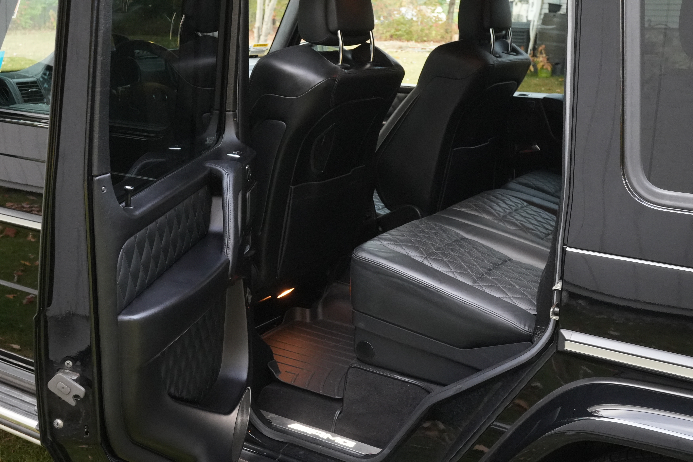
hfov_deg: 43.6
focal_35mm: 45
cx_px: 346
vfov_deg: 29.9
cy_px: 231
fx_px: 866
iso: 5000
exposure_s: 1/40
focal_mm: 30
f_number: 8
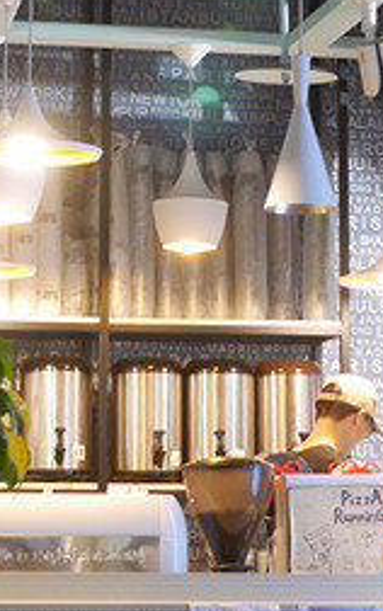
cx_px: 116
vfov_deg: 16.5
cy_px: 141
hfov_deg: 10.4
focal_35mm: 126
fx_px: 2100
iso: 640
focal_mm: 15
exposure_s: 1/60
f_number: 1.7
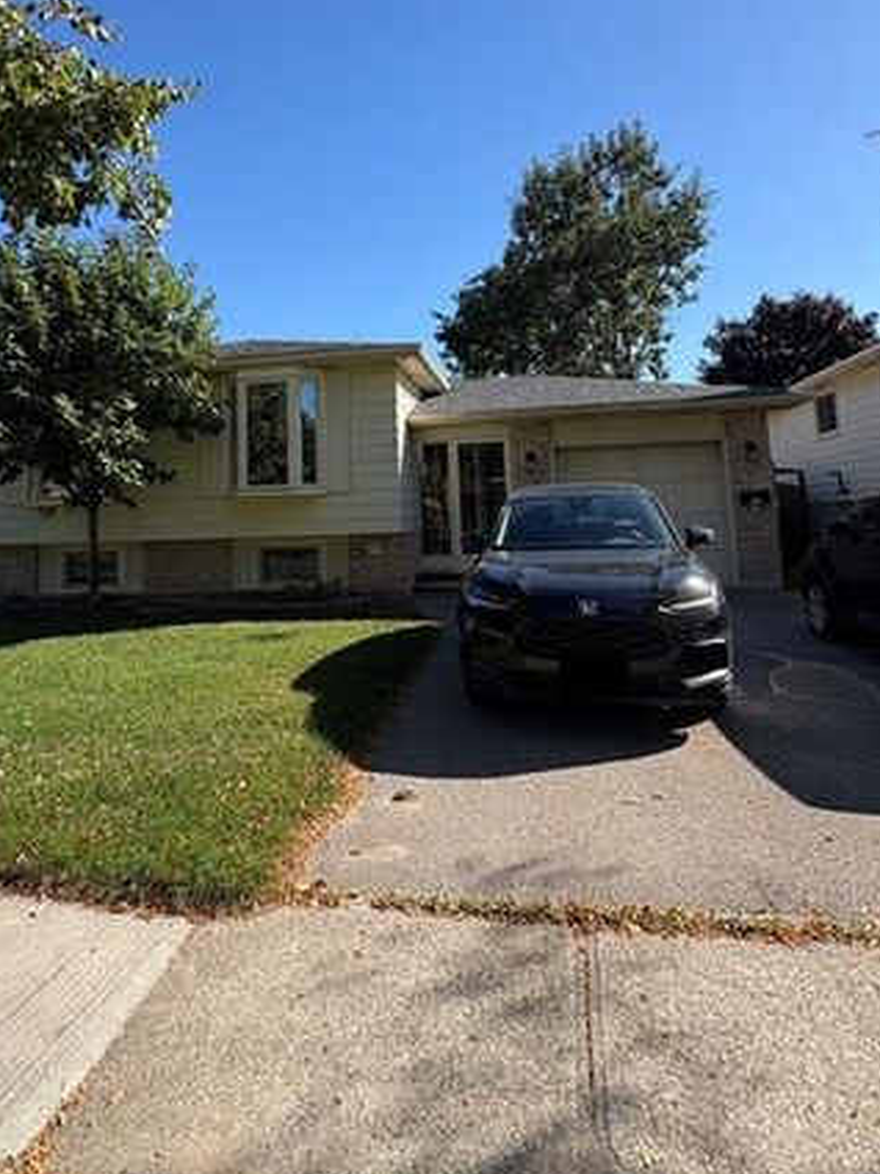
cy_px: 433
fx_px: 746
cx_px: 398
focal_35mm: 22
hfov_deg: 61.0
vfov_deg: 74.9
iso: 40
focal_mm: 2.22
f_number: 2.2
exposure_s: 1/879
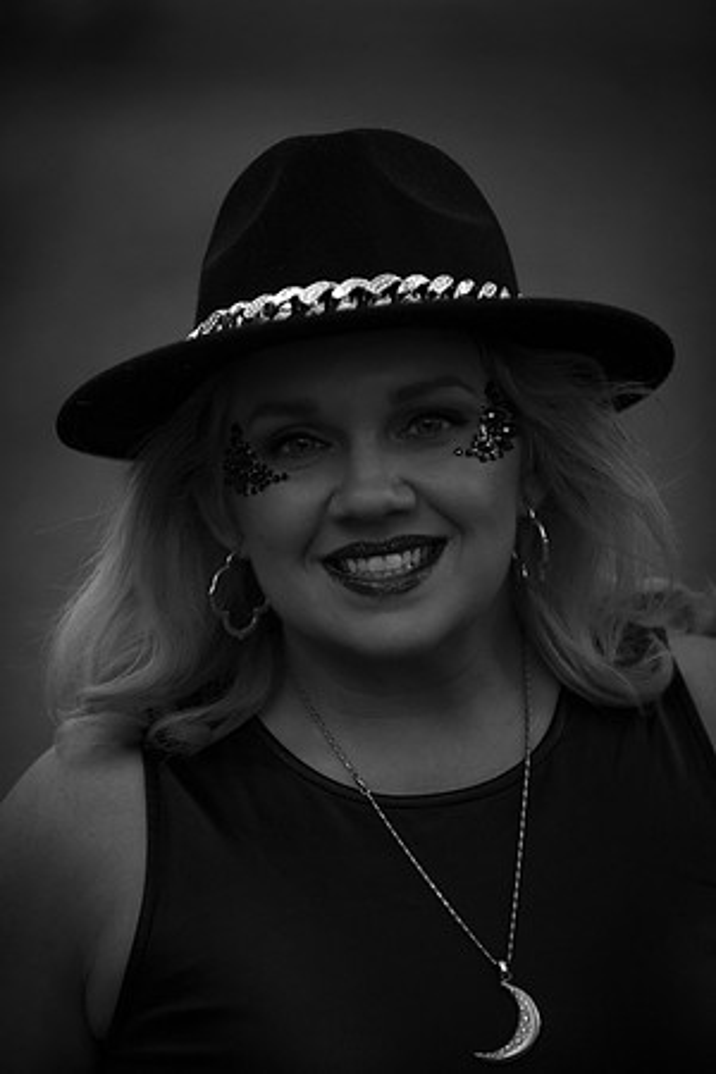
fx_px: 4176
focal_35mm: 140
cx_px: 358
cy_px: 537
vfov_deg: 14.7
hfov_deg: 9.8
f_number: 2.8
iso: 2000
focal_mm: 140
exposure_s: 1/250
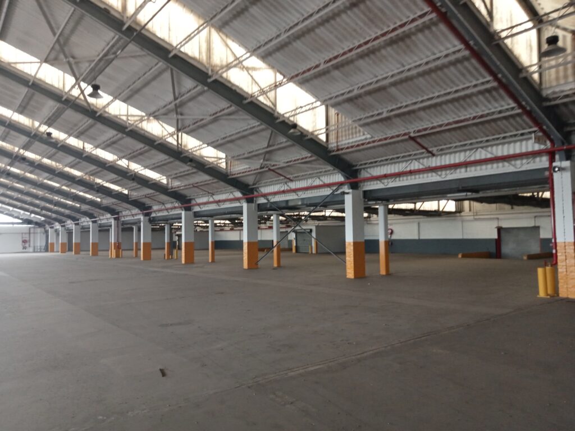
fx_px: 465
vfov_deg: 49.7
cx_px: 288
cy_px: 216
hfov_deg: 63.4
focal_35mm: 28
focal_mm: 3.46
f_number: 2.2
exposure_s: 1/33.3
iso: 279
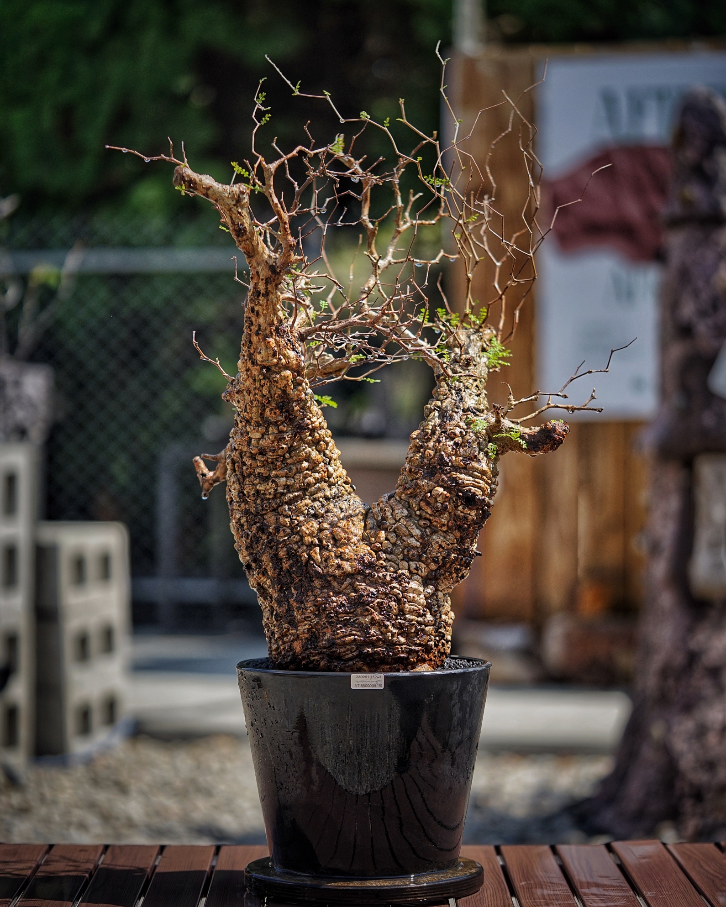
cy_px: 459
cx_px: 365
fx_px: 2739
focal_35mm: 102
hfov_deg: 15.1
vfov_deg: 18.8
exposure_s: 1/2500
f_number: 2.8
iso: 320
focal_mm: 90
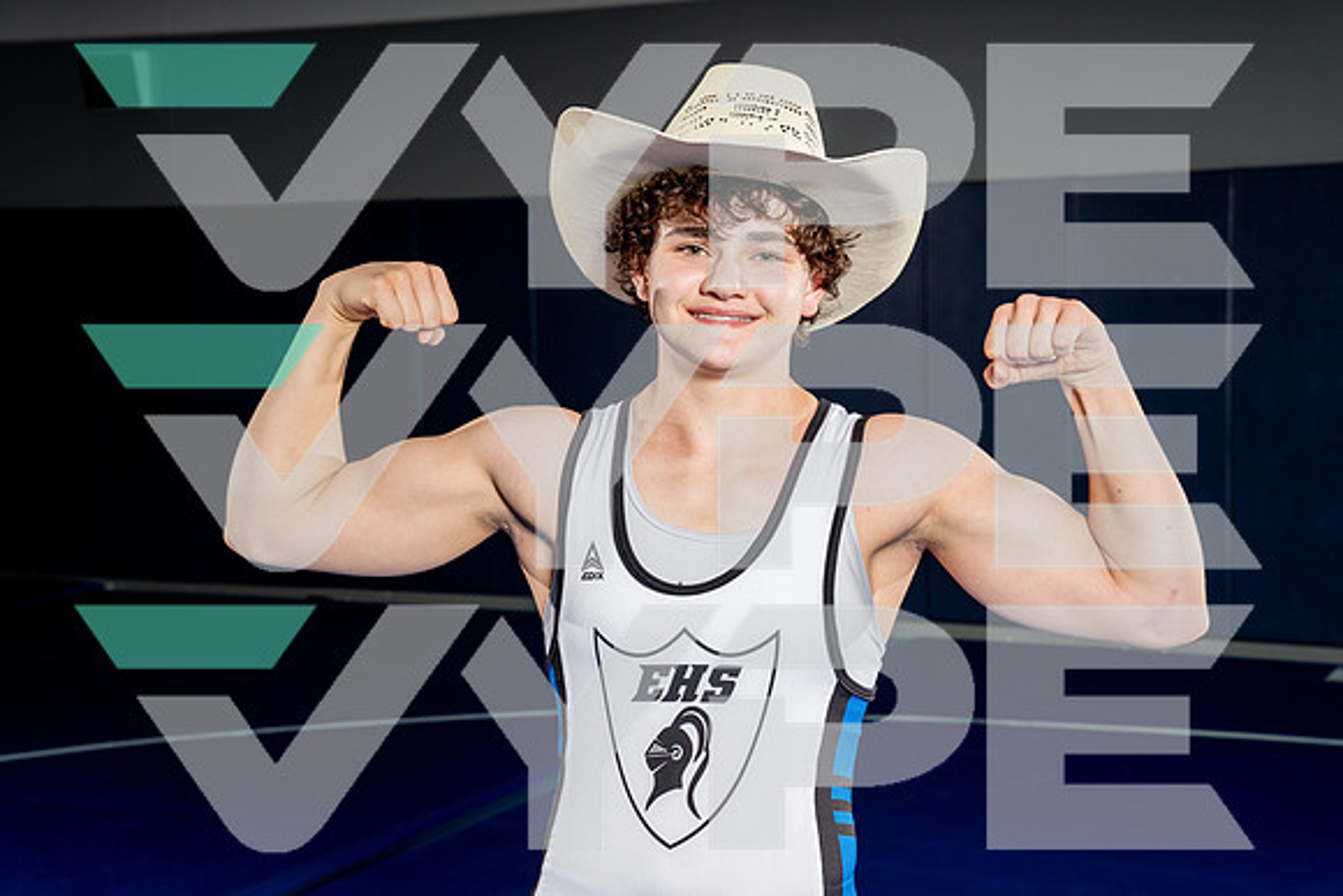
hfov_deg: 32.4
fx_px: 2313
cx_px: 672
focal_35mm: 62
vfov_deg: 21.9
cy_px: 448
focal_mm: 62
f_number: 8
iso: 250
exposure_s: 1/250
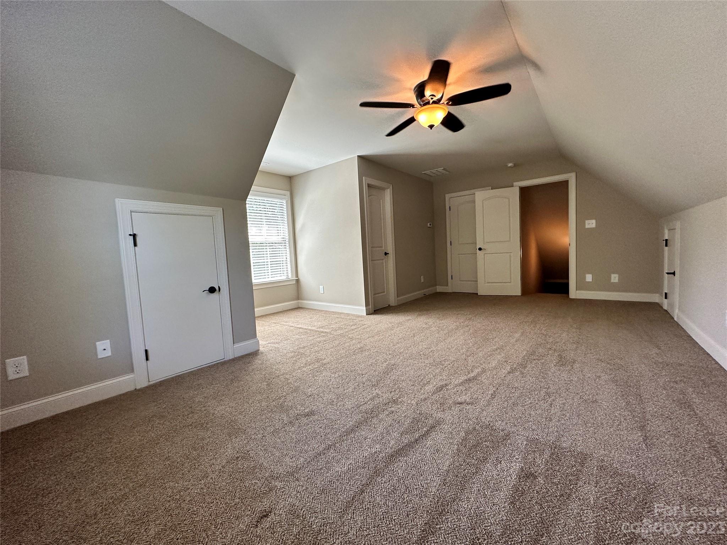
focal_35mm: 14
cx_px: 364
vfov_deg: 85.7
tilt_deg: -4.6
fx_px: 294
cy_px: 272
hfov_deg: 102.1
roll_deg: +2.4
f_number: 2.2
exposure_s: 1/120
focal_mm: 2.22
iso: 200
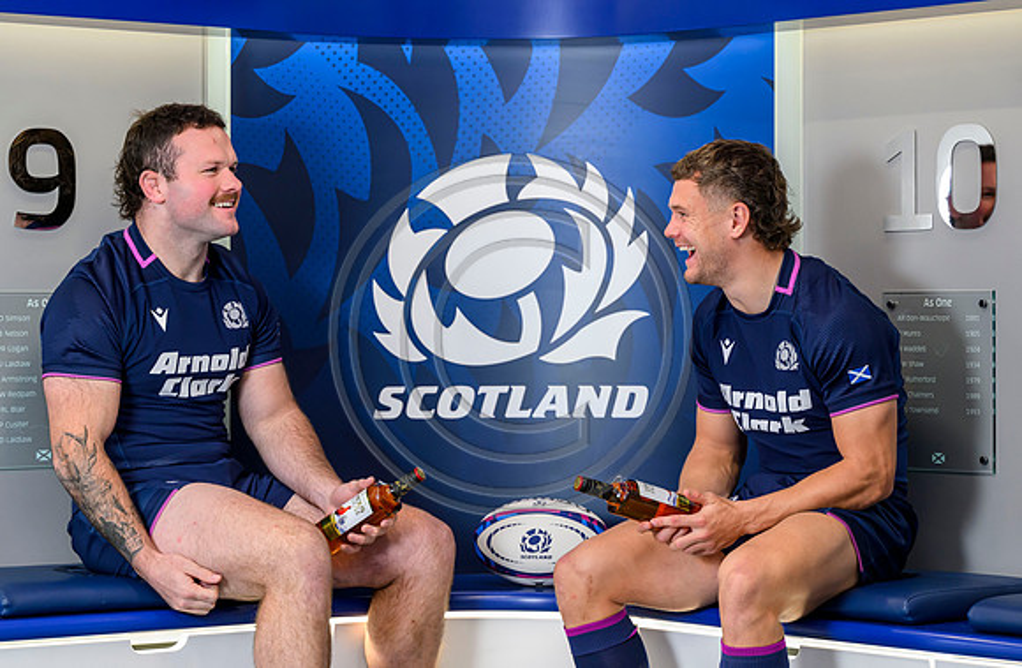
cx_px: 541
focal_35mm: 112
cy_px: 338
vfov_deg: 12.1
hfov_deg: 18.4
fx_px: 3147
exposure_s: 1/125
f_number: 3.5
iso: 2000
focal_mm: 100
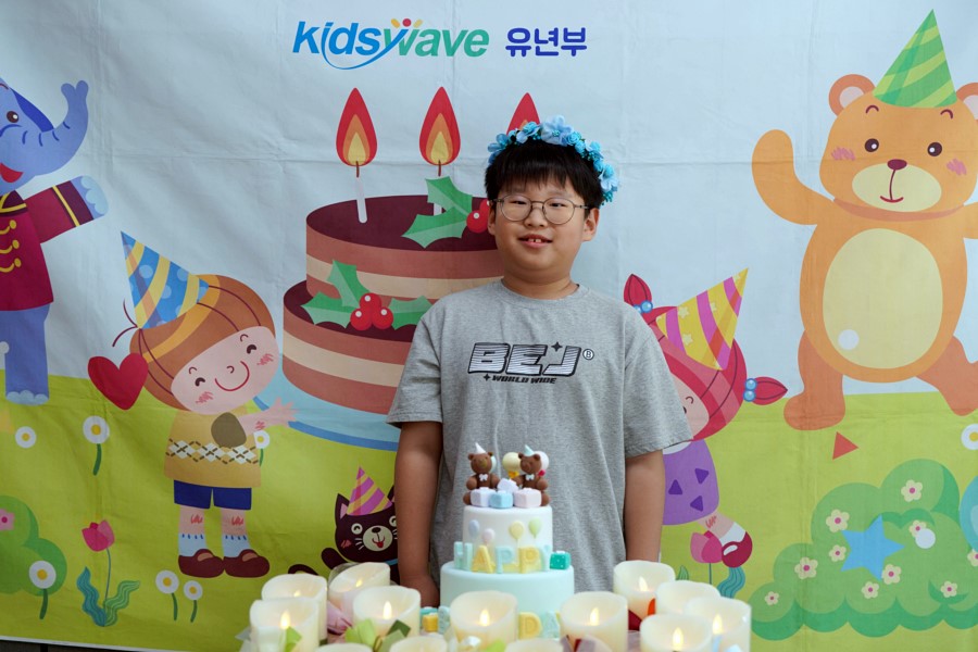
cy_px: 326
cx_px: 489
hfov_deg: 28.1
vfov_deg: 18.9
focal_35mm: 72
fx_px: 1956
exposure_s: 1/160
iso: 400
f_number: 4
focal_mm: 72
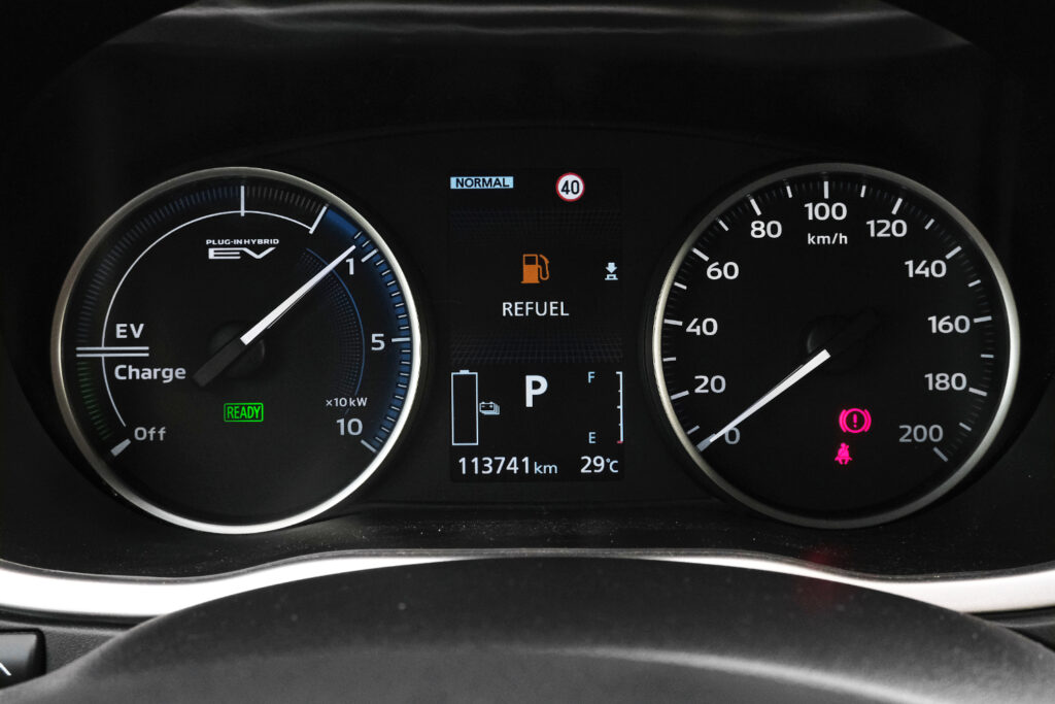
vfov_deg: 36.9
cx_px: 528
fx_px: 1055
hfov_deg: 53.1
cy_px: 352
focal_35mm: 36
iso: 2000
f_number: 9
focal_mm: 24.2
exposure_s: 1/180
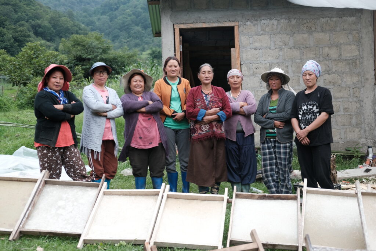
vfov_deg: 25.5
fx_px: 554
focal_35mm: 53
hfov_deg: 37.5
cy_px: 126
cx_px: 188
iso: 160
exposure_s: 1/400
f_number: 2.8
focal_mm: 35
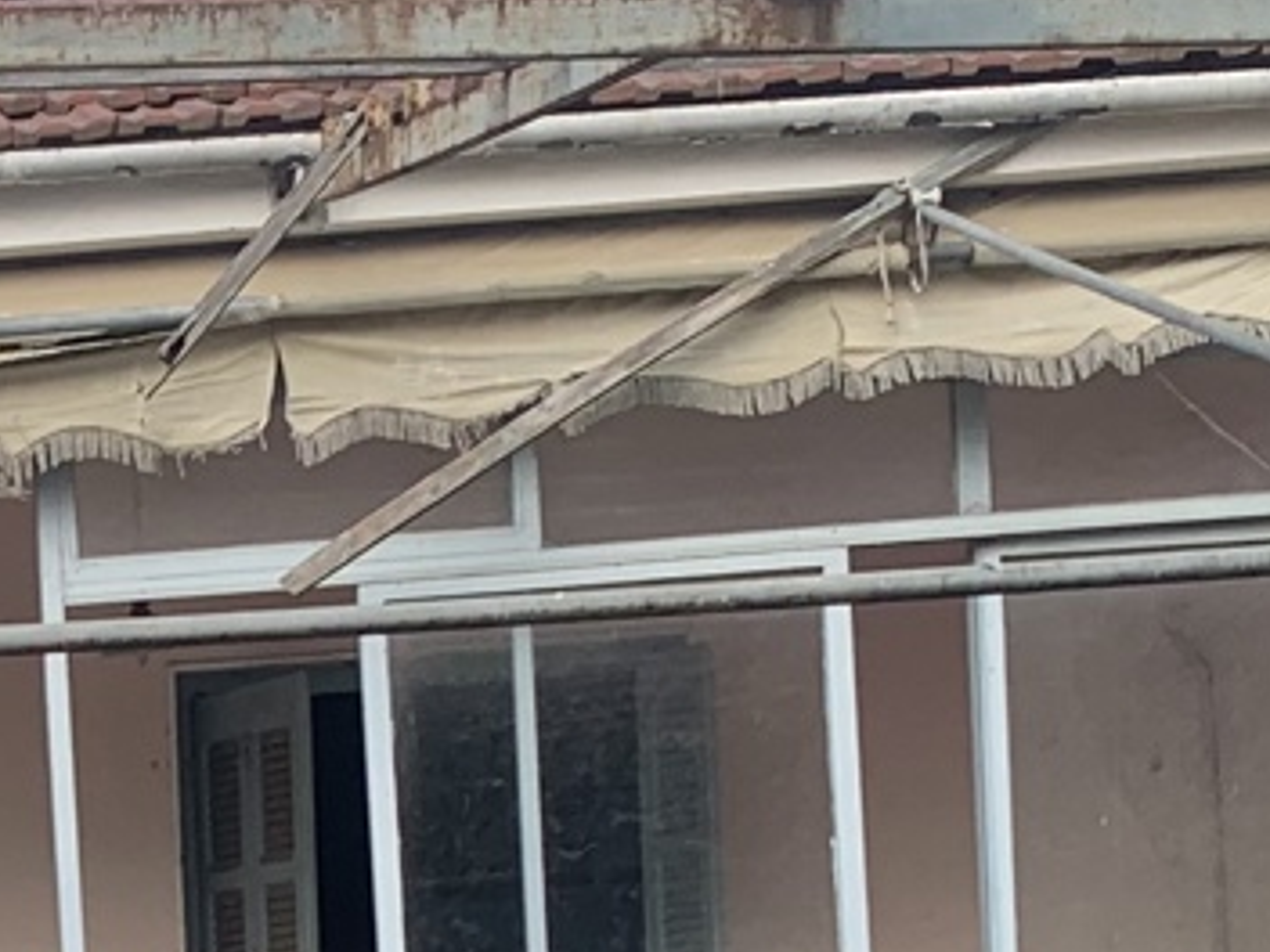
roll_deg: +3.5
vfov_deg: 10.0
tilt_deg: -3.0
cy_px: 1576
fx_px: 5210
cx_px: -498
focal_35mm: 142
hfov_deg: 13.3
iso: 25
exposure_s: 1/678
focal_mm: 4.25
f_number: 1.8
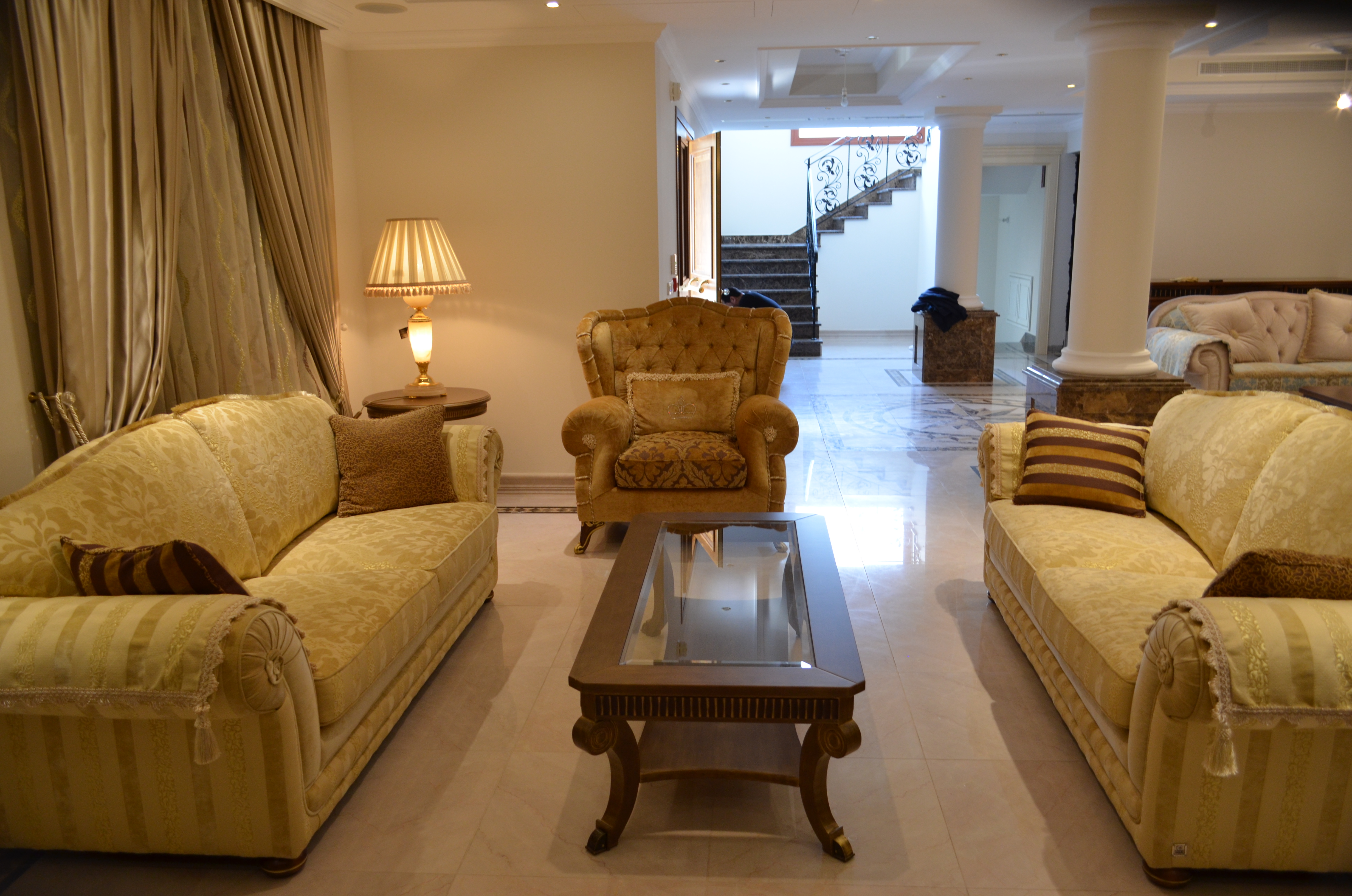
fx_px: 1012
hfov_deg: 67.5
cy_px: 448
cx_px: 676
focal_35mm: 27
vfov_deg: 47.7
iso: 500
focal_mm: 18
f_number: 4
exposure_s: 1/15
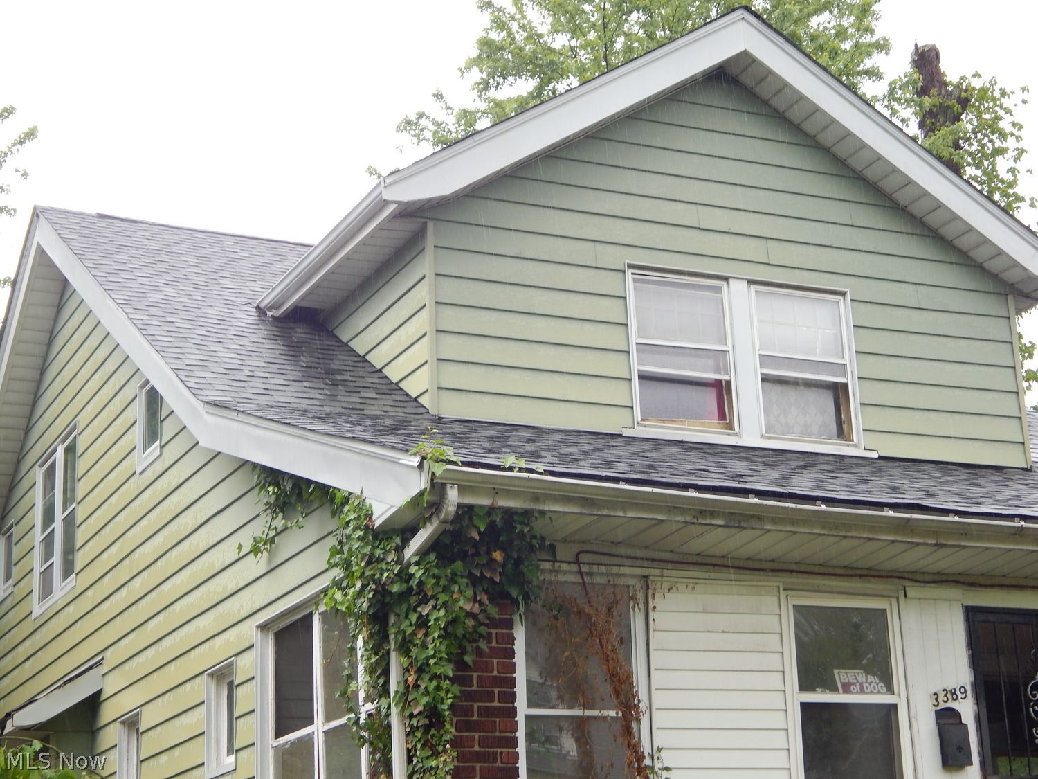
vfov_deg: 21.3
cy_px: 390
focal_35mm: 69
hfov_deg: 28.2
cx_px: 519
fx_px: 2069
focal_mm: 12.3
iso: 125
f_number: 4.1
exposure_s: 1/125
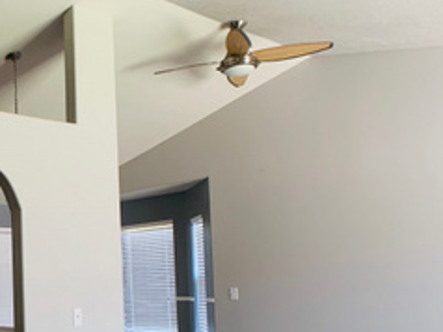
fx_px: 895
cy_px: 261
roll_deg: +1.5
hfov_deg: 25.8
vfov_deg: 20.8
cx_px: -43
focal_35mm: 70
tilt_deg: +1.5
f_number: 1.8
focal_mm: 4.25
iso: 80
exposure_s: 1/60
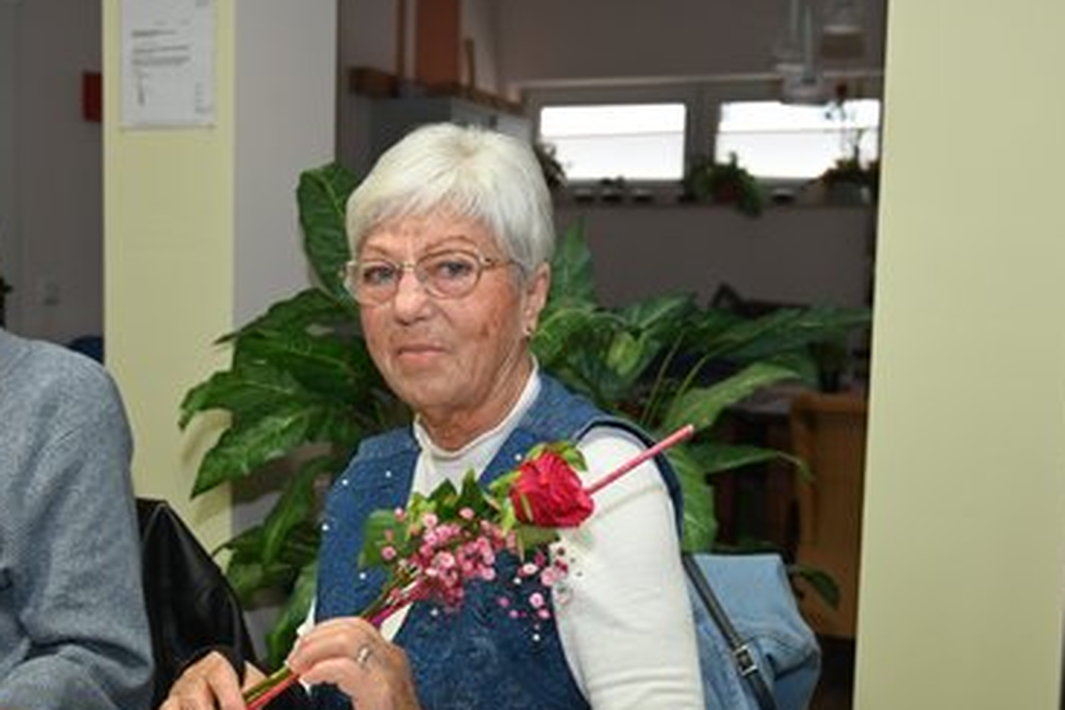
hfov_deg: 44.5
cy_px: 429
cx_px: 538
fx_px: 1302
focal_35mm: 44
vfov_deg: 30.4
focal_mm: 35
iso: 500
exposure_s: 1/60
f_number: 4.5
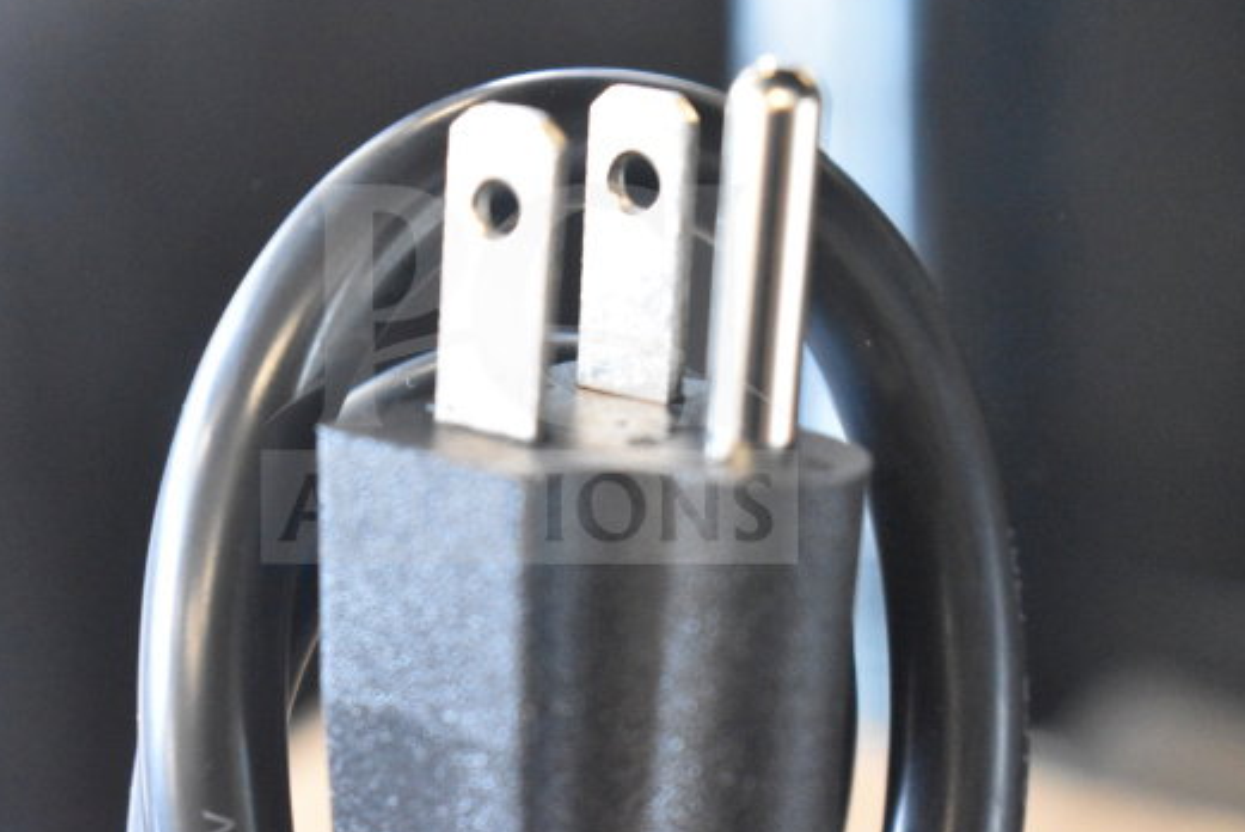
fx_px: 3342
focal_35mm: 97
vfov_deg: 14.2
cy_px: 374
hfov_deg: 21.1
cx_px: 528
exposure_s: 1/100
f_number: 5.6
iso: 10000
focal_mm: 55
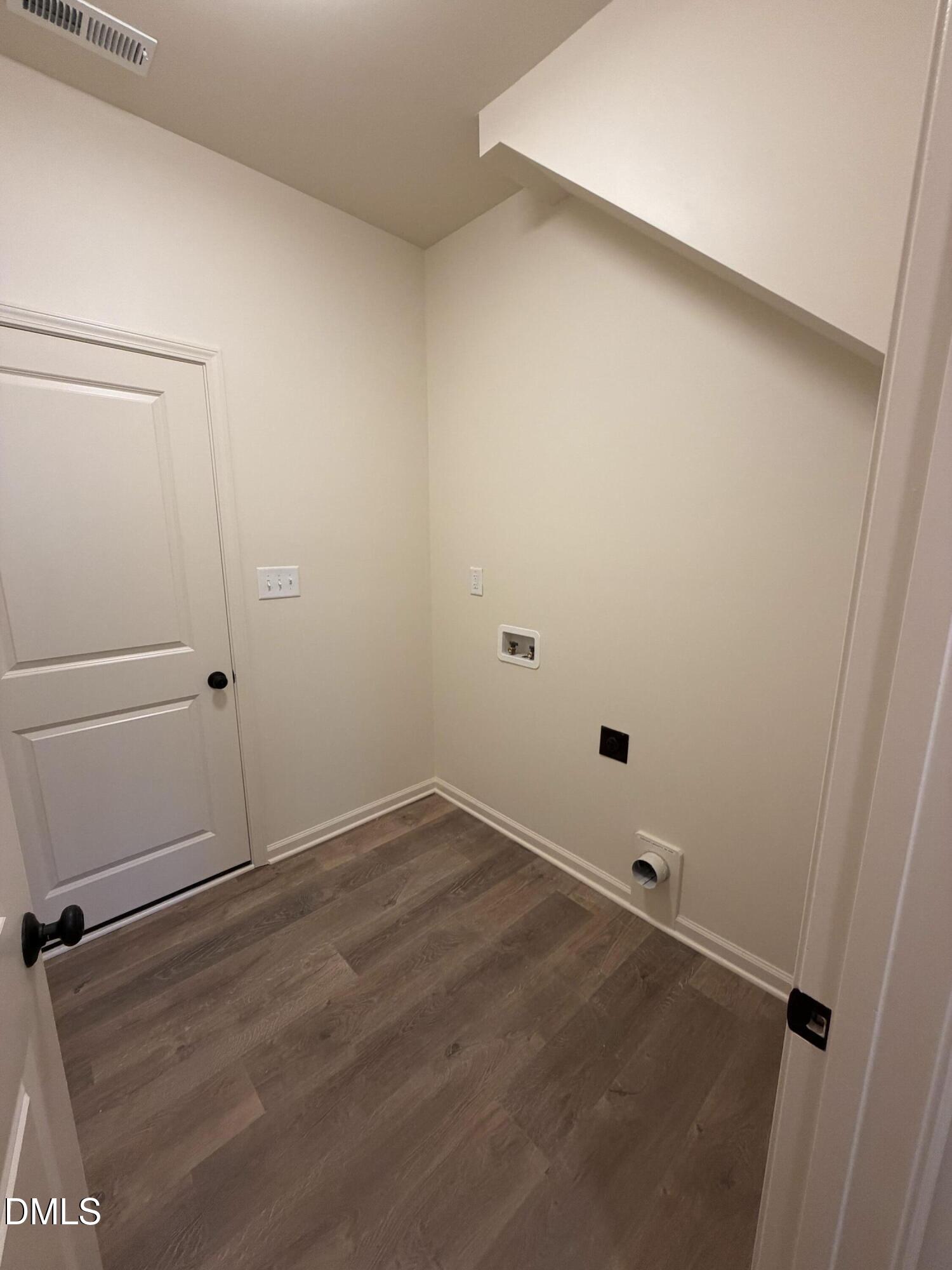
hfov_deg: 85.7
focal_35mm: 14
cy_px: 635
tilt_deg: -11.9
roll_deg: -0.4
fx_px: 513
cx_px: 476
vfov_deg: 102.1
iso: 320
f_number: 2.2
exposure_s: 1/120
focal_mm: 2.22
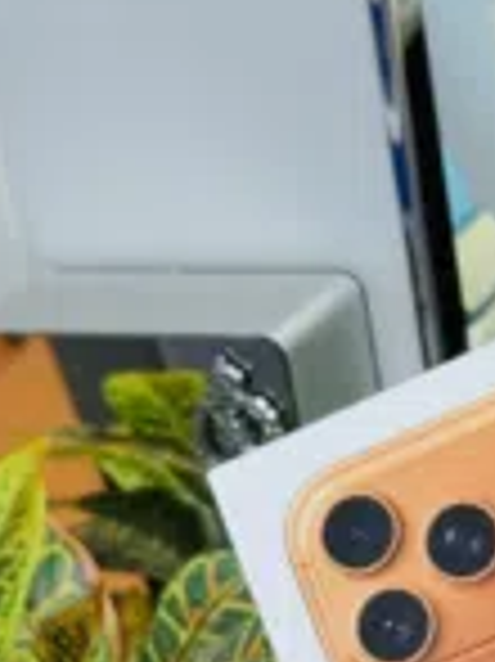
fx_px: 2501
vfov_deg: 14.7
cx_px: 648
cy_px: 743
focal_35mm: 131
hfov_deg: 11.0
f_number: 1.78
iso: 64
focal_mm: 6.76
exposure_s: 1/926
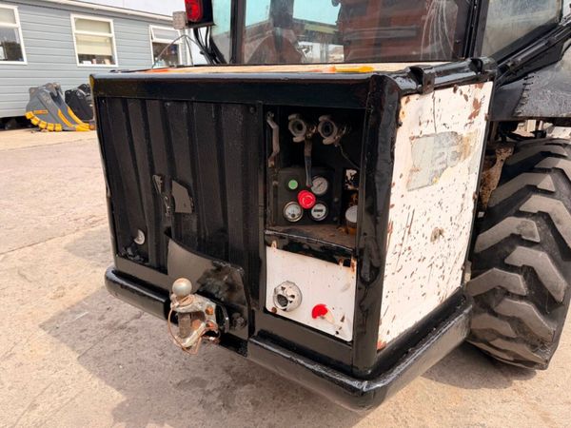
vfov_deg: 56.8
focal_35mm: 24
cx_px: 286
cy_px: 214
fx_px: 396
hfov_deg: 71.6
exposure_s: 1/2370
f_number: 1.78
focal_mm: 6.76
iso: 80
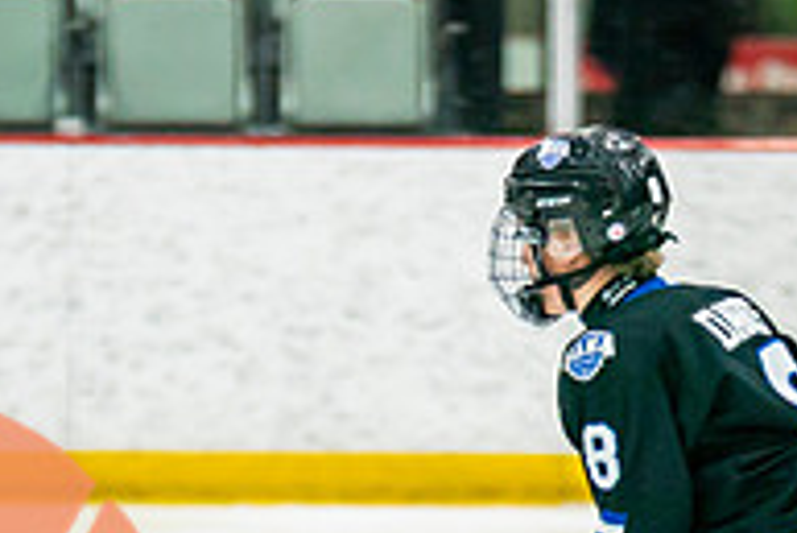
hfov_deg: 2.2
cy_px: 872
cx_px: 994
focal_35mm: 917
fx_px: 20316
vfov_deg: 1.5
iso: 640
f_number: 2.8
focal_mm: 168
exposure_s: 1/640
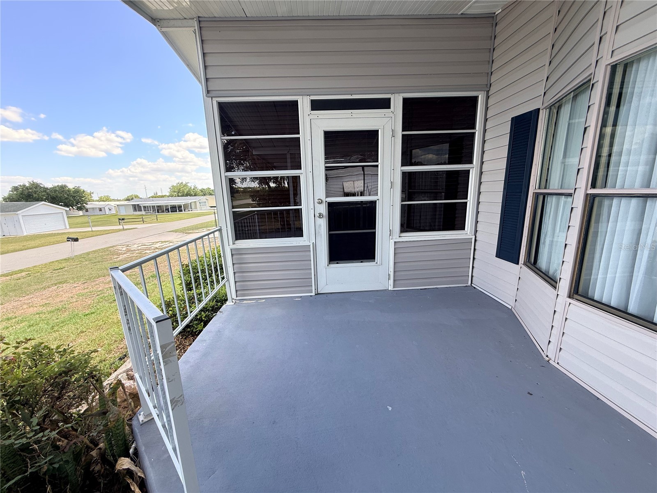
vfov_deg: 85.7
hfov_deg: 102.1
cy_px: 246
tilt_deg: -11.3
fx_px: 266
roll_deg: +2.4
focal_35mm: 14
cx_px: 328
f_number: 2.2
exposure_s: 1/220
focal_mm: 2.22
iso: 50
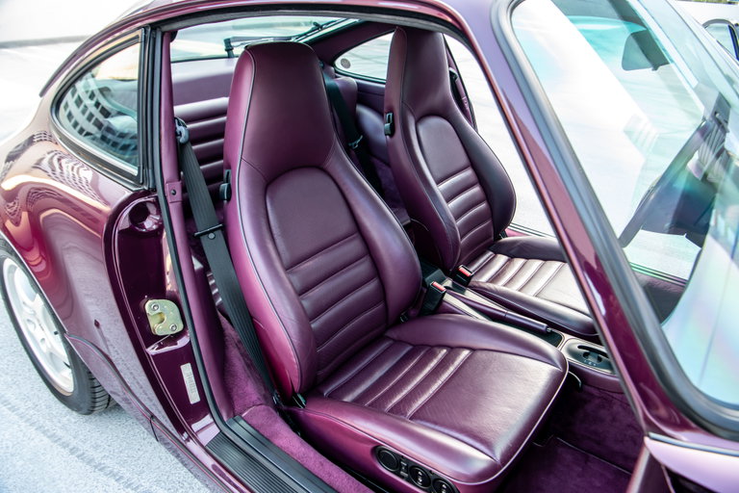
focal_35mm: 24
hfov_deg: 73.7
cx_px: 370
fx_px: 493
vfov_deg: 53.1
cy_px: 246
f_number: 7.1
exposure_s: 1/20
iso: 640
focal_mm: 24
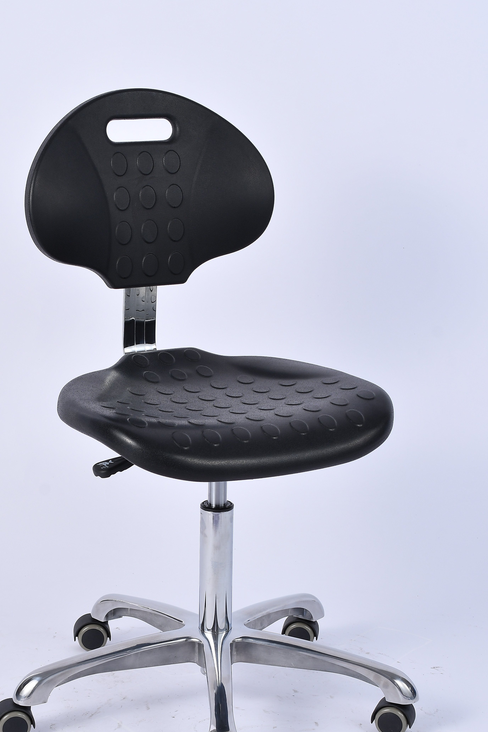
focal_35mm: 81
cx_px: 218
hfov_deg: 16.9
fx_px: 1647
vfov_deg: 25.0
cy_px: 434
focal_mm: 40
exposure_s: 1/125
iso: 125
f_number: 9
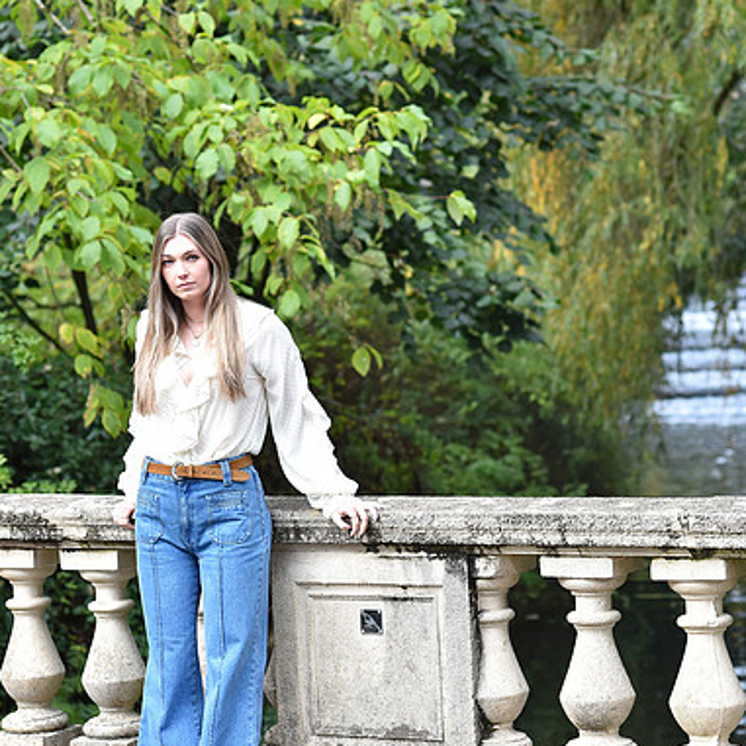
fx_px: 2682
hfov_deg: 15.8
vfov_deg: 15.8
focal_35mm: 110
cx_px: 415
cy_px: 376
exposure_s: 1/1000
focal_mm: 85
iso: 1000
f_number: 4
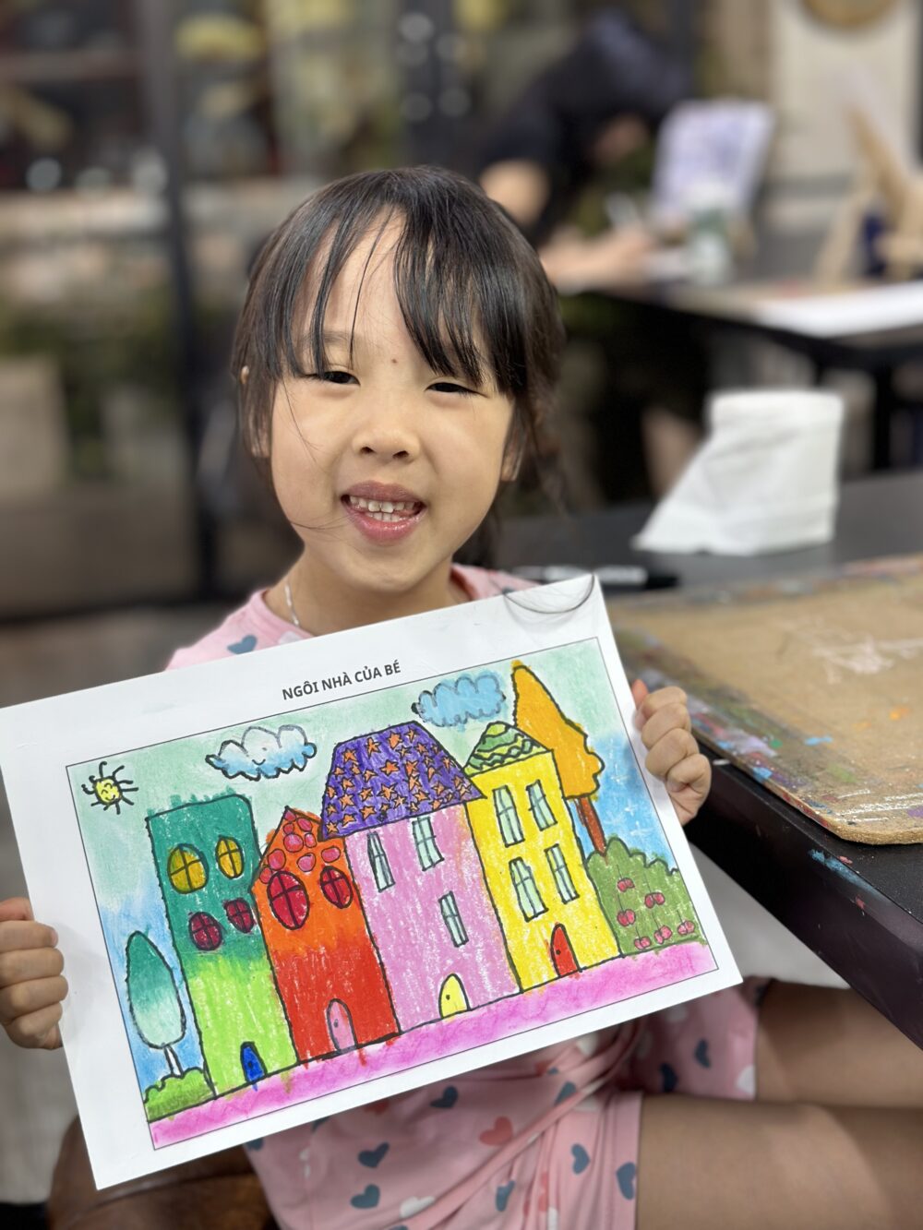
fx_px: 1706
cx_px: 462
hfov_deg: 30.3
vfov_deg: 39.7
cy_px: 615
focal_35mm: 48
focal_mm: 6.86
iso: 80
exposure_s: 1/50
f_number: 1.78
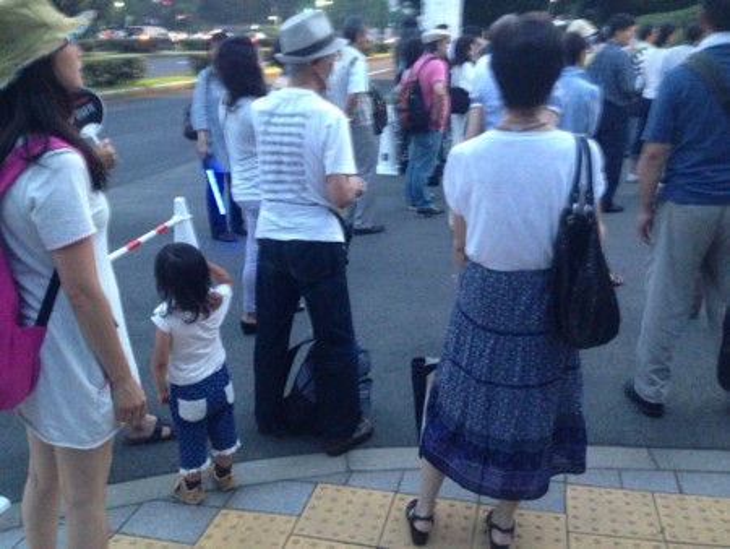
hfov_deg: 55.3
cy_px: 274
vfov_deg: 43.0
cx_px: 365
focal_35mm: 33
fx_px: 696
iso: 500
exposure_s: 1/15
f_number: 2.4
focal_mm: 4.13
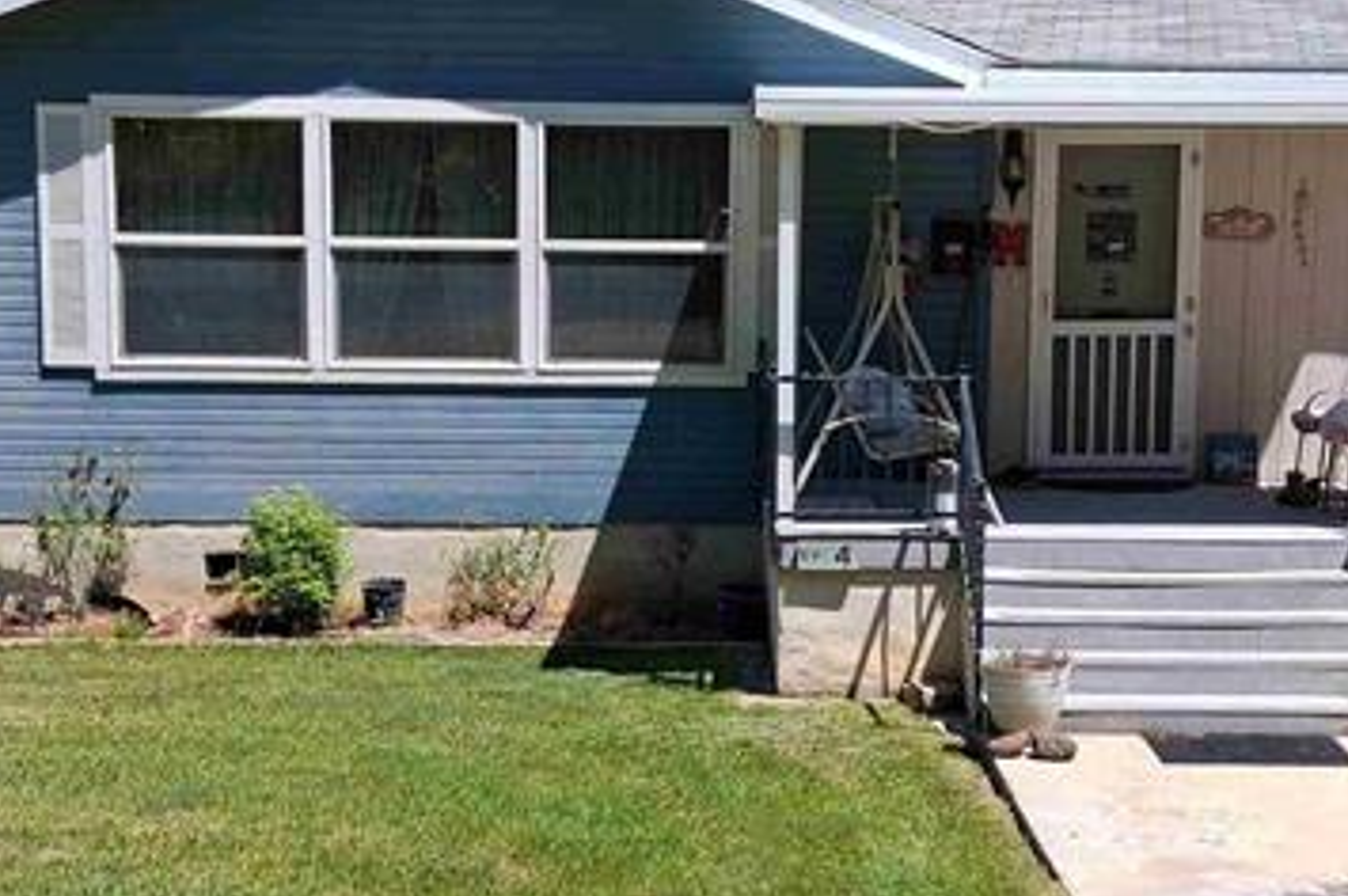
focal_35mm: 61
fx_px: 2282
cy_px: 524
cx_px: 778
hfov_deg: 32.9
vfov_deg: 22.2
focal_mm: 3.98
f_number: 1.8
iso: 25
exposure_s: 1/556
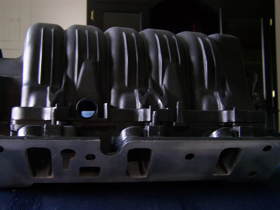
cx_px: 140
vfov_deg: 37.7
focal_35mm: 38
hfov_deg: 49.0
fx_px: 307
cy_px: 105
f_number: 2.8
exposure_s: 1/8
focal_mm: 6.3
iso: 160
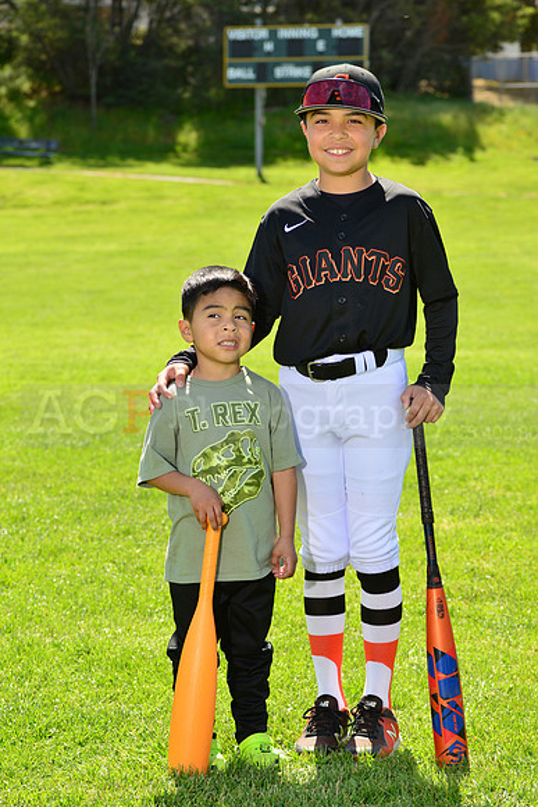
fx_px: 2240
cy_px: 404
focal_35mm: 100
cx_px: 269
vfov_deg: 20.4
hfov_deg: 13.7
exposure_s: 1/250
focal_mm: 100
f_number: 8
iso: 200
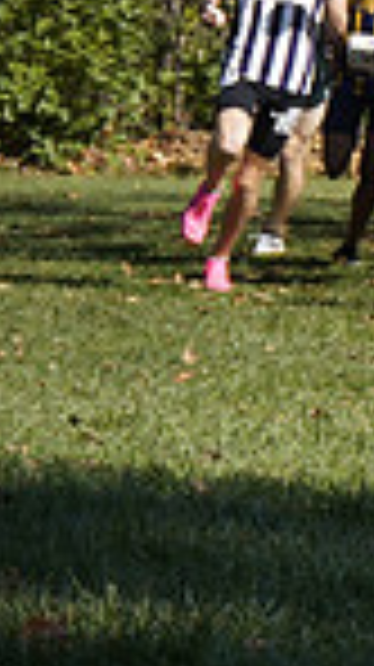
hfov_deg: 4.0
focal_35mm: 288
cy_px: -74
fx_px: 5089
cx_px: 1293
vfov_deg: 7.4
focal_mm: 70
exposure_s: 1/2500
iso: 1600
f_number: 8
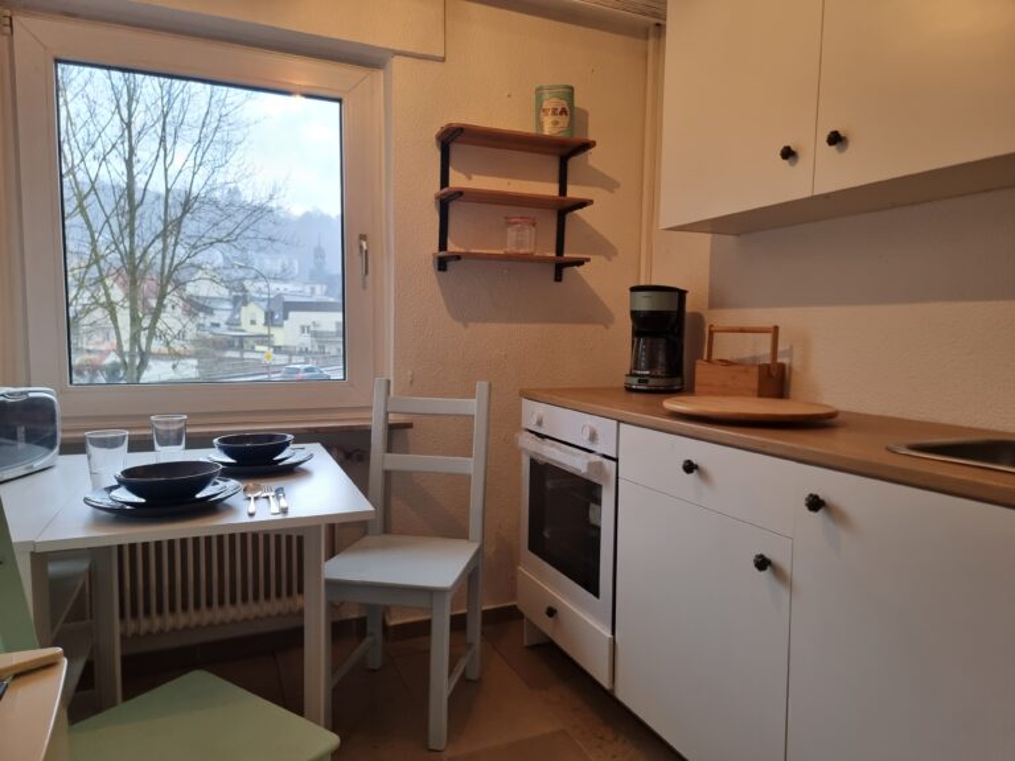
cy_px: 380
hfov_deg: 71.6
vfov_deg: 56.8
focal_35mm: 24
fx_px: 704
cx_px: 508
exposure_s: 1/100
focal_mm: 6.7
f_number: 1.8
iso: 64
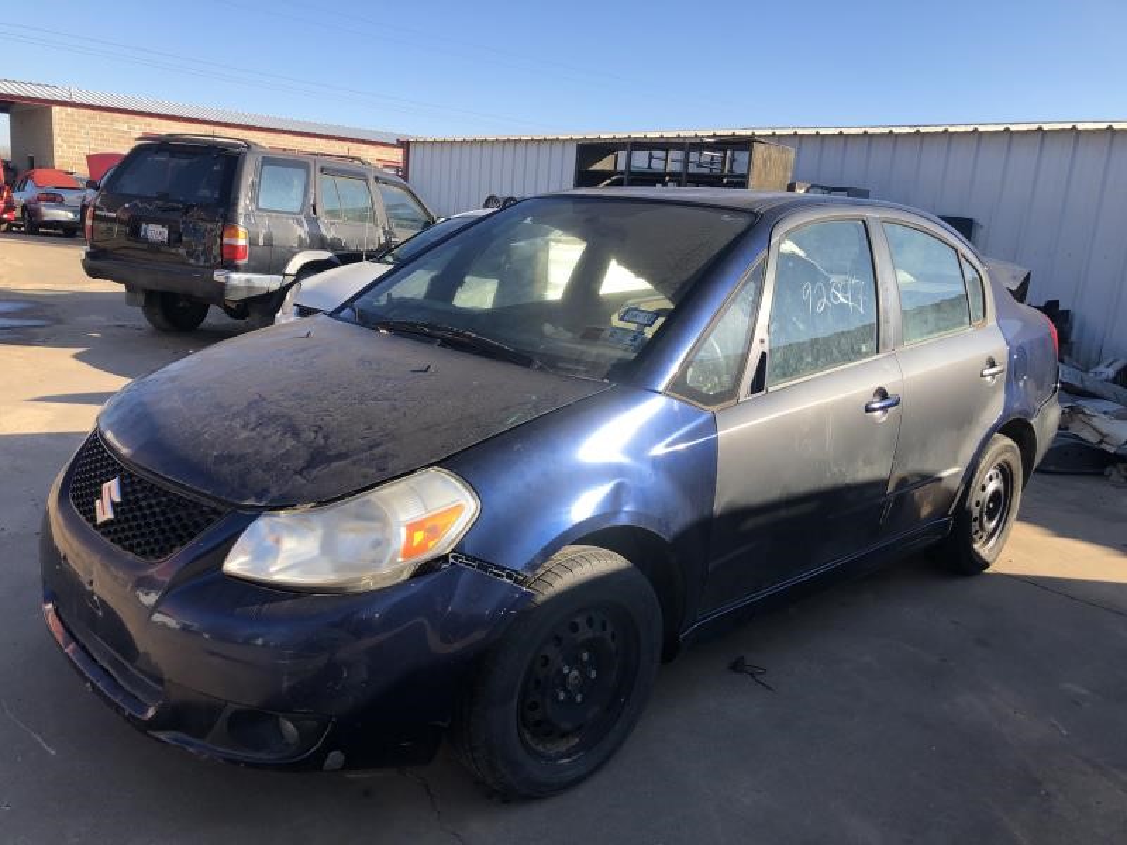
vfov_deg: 49.7
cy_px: 422
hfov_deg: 63.4
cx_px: 564
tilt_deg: -11.9
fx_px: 912
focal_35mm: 28
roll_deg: -5.5
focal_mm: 3.99
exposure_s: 1/1000
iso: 20
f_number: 1.8
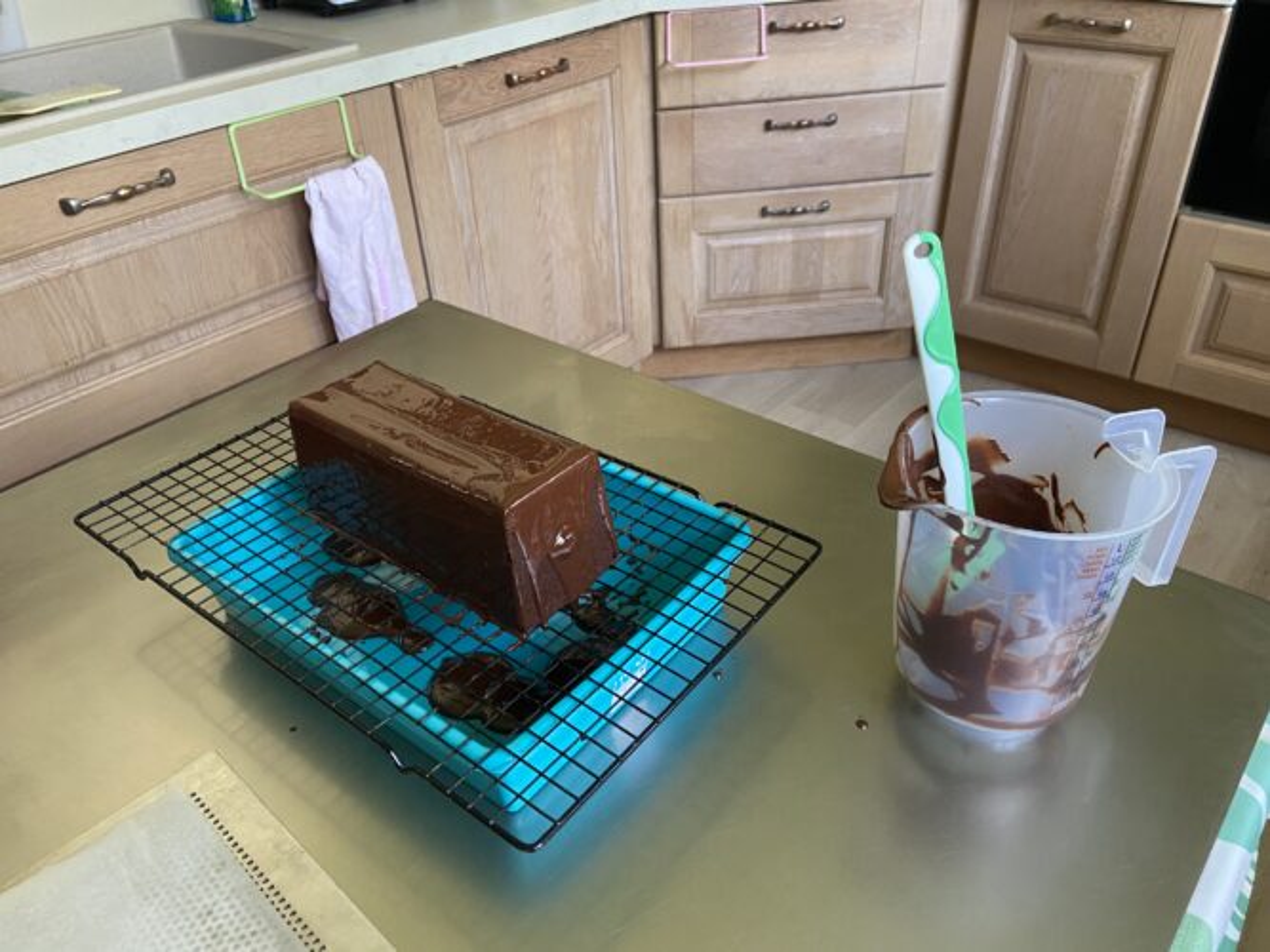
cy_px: 476
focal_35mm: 26
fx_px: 954
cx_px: 635
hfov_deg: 67.3
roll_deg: +2.9
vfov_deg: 53.0
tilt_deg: -35.8
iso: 250
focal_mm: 4.25
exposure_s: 1/60
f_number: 1.8
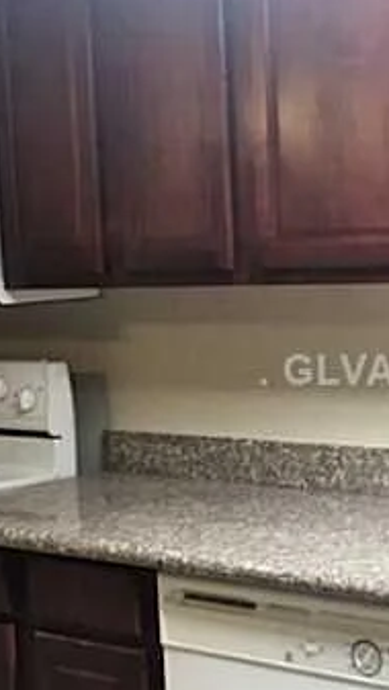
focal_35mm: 75
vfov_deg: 28.2
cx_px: 397
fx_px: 1373
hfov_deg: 15.8
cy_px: 373
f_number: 2.2
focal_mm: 4.15
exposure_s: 1/32
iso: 32
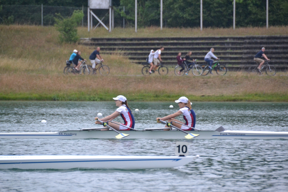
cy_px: 96
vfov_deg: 4.6
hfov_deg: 6.9
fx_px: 2400
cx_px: 144
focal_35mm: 300
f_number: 5.6
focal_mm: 200
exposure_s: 1/500
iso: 1400
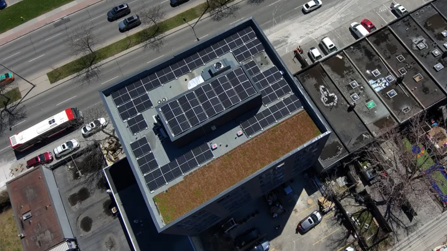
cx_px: 268
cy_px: 108
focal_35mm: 29
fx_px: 344
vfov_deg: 40.1
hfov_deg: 65.5
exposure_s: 1/1736
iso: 101
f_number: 2.8
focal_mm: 3.7
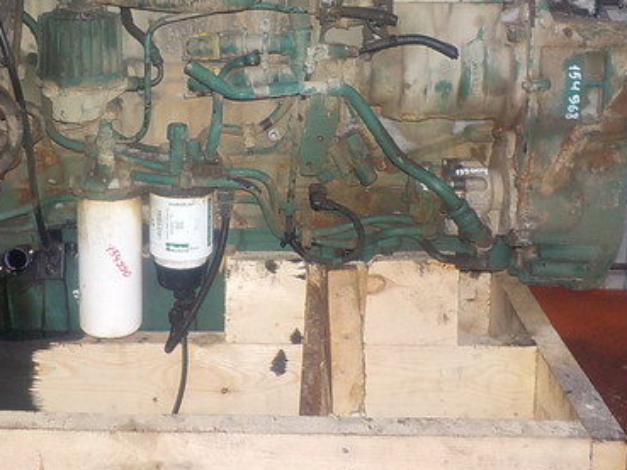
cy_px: 85
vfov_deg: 27.4
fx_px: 942
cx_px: 207
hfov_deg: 36.4
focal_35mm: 52
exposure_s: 1/30
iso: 200
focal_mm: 4.1
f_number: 3.3
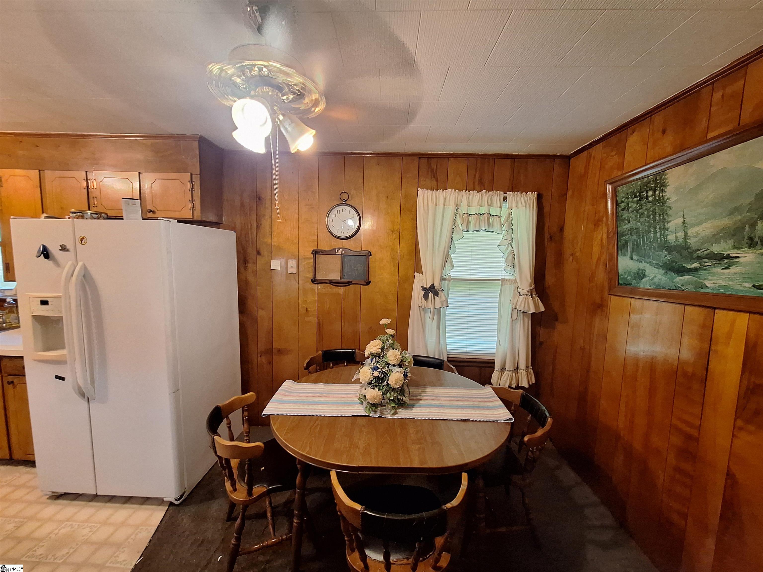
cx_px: 382
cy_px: 286
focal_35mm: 13
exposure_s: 1/24
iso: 250
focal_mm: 1.74
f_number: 2.2
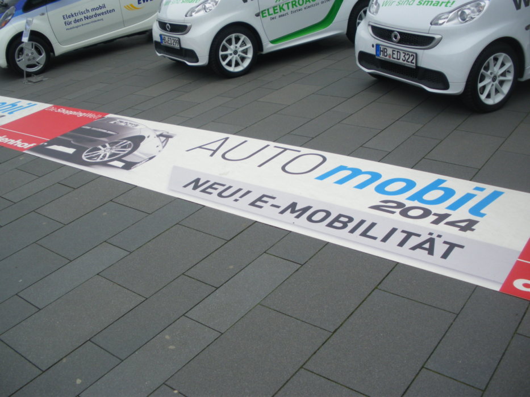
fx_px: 551
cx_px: 265
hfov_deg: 51.3
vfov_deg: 39.7
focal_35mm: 36
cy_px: 198
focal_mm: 6.3
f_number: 3.5
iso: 64
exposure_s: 1/500
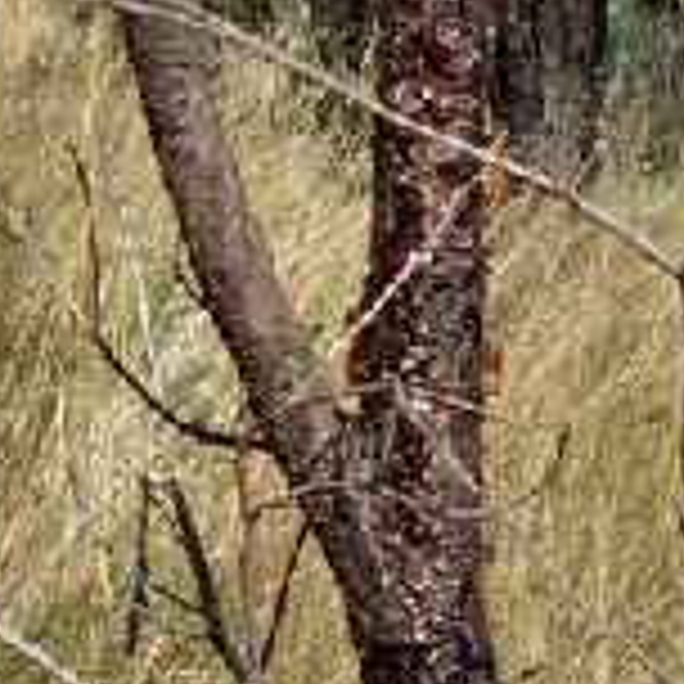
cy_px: 279
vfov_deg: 16.4
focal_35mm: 106
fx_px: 2370
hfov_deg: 16.4
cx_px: 310
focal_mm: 6.3
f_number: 2.9
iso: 79
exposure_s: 1/912
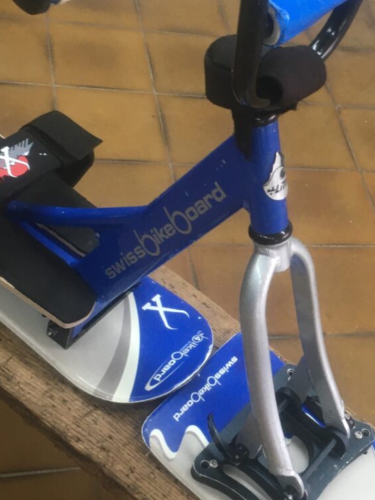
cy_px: 215
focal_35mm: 62
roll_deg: -23.5
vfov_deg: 31.2
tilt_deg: -43.7
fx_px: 896
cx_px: 303
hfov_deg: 23.3
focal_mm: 4.15
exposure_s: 1/33
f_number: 2.2
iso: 80
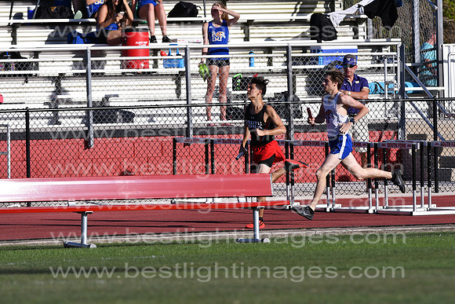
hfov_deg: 4.6
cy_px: 152
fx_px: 5689
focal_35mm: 450
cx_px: 228
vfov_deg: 3.1
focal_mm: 300
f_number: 5.6
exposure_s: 1/4000
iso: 320
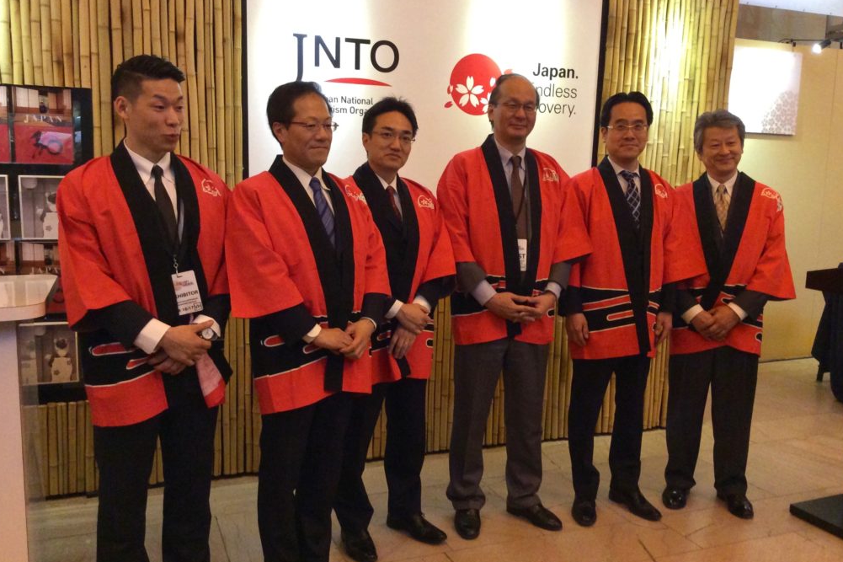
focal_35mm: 34
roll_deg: -1.0
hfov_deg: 55.8
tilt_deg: -8.8
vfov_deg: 38.9
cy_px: 290
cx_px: 420
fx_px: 796
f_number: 2.4
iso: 250
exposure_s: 1/17
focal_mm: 3.3
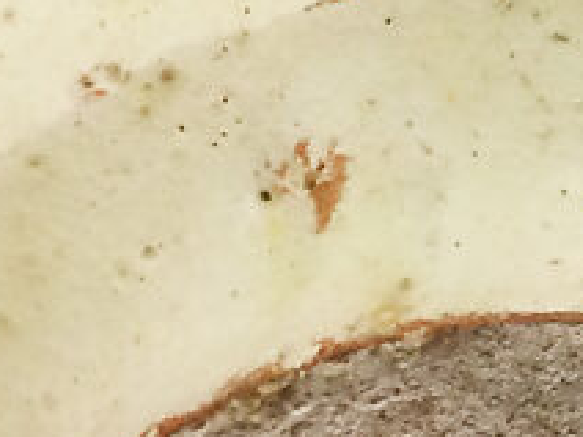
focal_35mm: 164
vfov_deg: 9.0
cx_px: 734
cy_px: 41
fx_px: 2762
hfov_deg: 11.8
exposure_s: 1/30
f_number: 2.2
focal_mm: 4.15
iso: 32
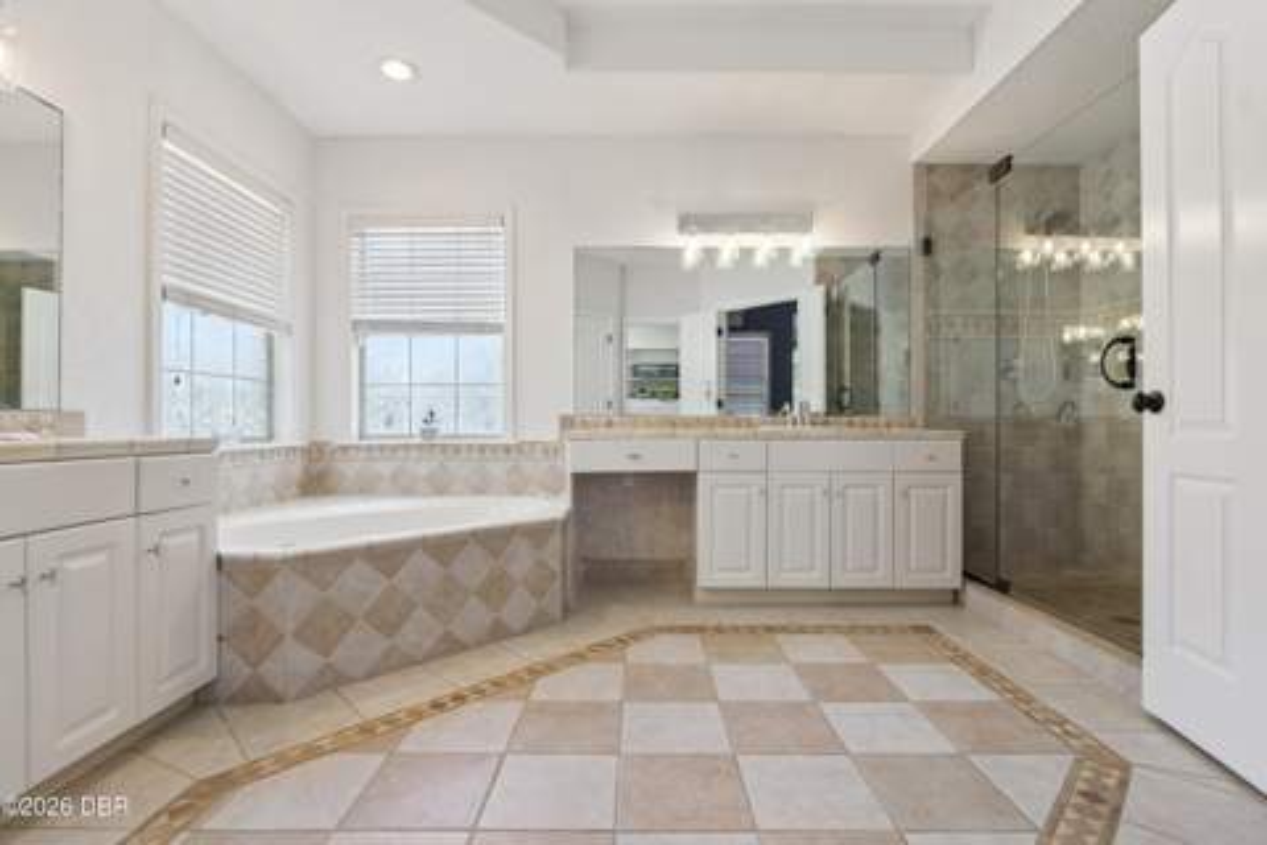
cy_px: 422
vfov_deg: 73.7
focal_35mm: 16
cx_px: 634
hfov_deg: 96.7
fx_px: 563
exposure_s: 1/60
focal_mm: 16
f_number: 10
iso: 800
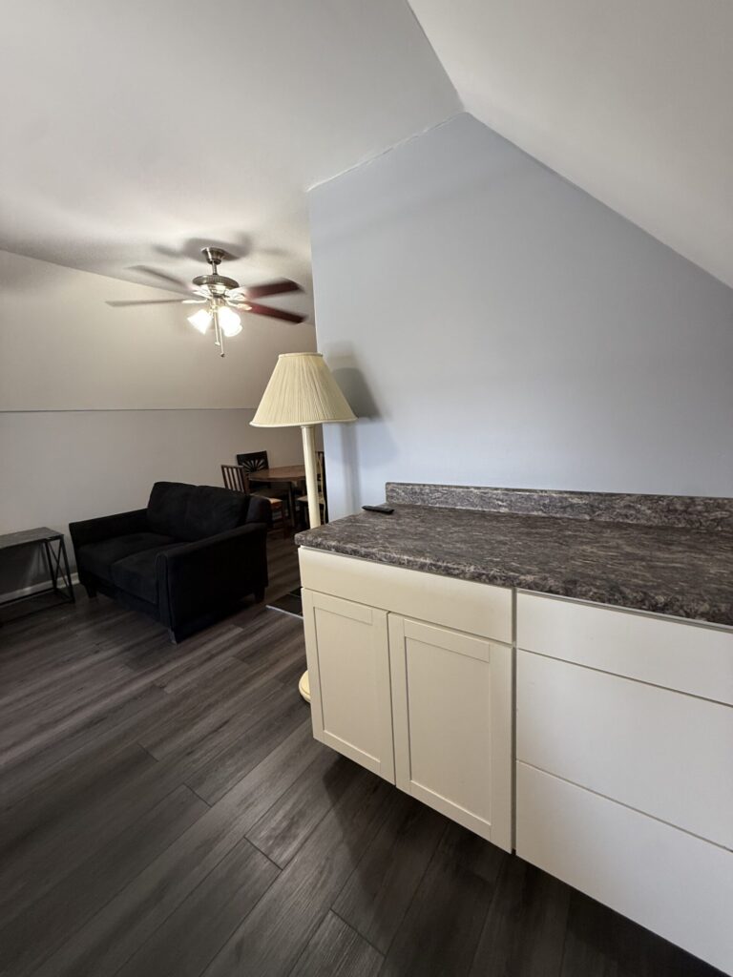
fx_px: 395
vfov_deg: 102.1
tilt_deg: -7.7
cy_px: 488
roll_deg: +1.5
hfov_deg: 85.7
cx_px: 366
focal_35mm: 14
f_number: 2.2
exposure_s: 1/60
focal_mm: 2.22
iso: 250
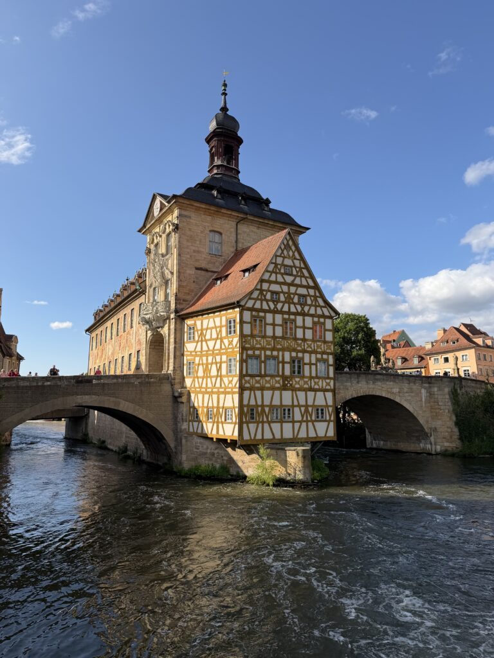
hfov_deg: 56.8
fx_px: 457
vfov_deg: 71.6
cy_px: 329
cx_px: 247
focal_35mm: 24
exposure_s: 1/3145
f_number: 1.78
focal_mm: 6.76
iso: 80
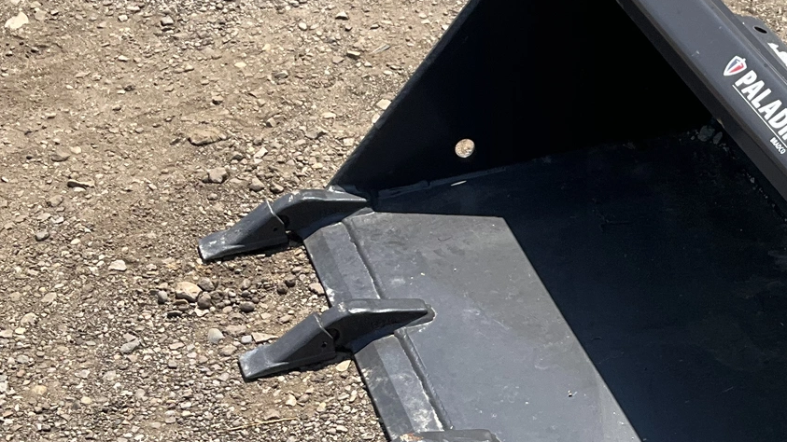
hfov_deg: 27.5
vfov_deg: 15.7
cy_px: 458
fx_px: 1565
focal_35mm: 75
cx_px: 654
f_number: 1.8
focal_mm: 3
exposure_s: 1/1195
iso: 25
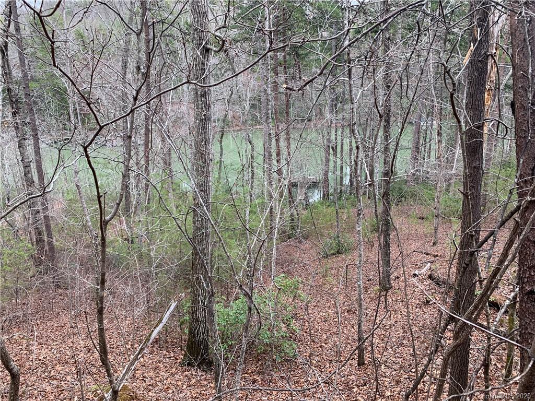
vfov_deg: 53.1
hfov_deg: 67.3
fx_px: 402
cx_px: 268
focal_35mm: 26
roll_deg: +1.1
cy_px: 200
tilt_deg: -18.7
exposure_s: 1/122
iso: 25
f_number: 1.8
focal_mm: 4.25
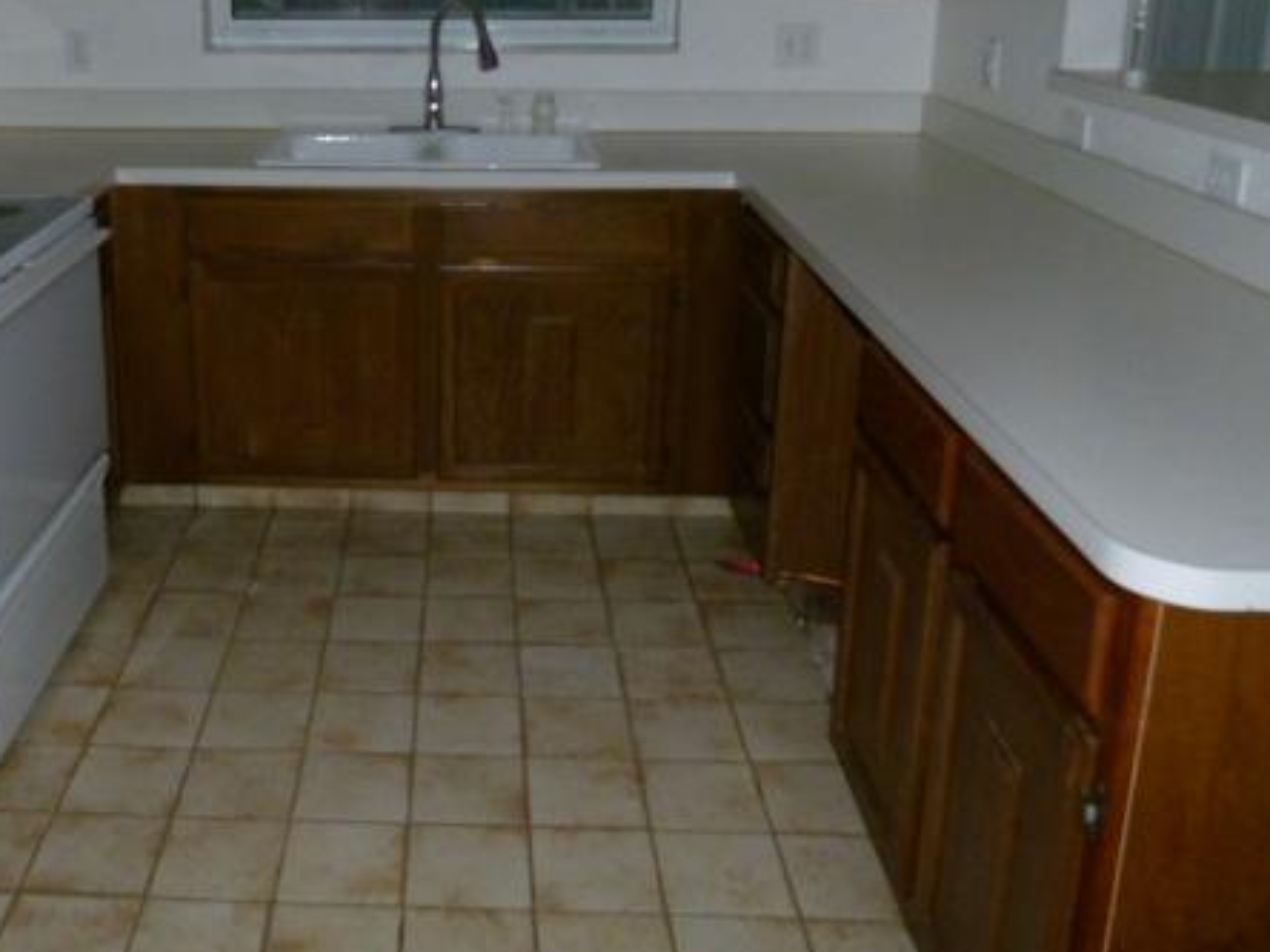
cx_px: 395
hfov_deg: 50.2
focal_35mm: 36
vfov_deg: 39.1
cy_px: 309
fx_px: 1321
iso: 250
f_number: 2.8
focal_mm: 4.5
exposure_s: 1/60
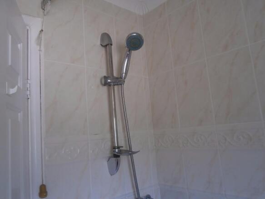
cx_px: 132
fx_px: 199
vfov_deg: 53.0
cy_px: 100
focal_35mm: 26
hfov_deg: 67.3
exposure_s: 1/30
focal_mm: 4.7
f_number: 2.8
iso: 80
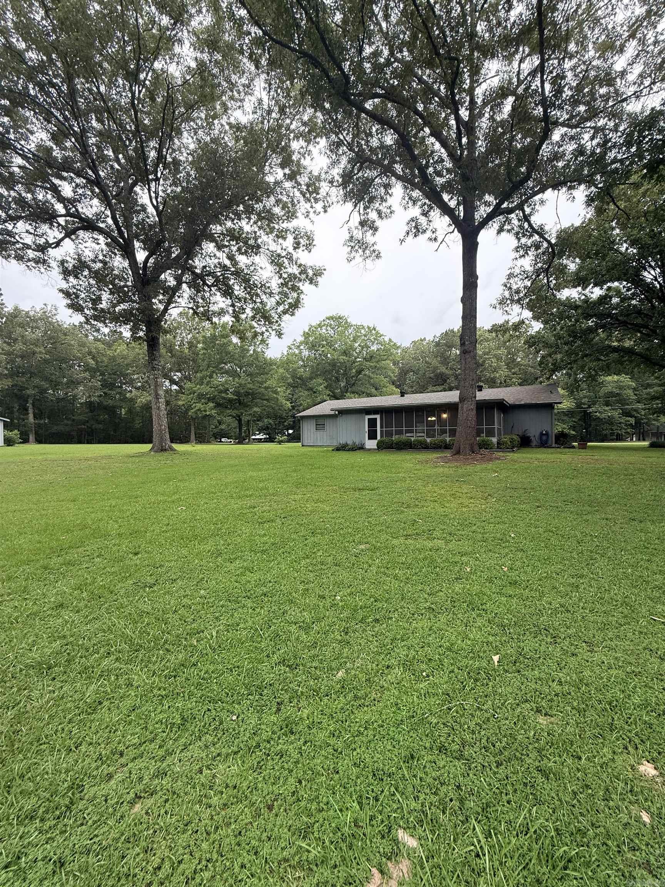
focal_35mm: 14
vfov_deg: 102.1
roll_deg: +0.5
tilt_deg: +0.5
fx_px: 359
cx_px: 332
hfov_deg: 85.7
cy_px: 444
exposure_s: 1/190
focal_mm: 2.22
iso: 64
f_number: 2.2
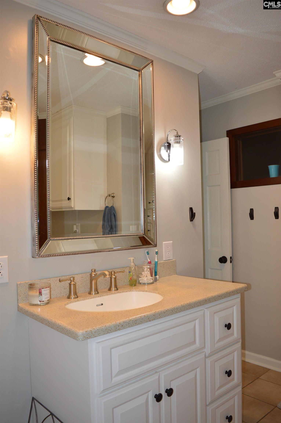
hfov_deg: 47.8
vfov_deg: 67.4
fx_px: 317
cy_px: 212
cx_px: 140
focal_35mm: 27
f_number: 4
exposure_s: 1/125
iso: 400
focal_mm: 18
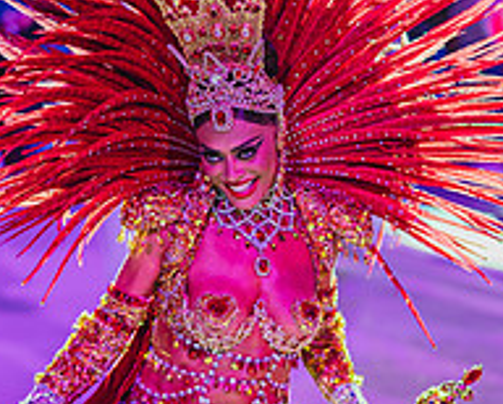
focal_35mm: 110
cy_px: 320
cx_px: 249
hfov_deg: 17.4
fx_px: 1639
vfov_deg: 14.0
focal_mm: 50
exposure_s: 1/400
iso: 800
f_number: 1.2
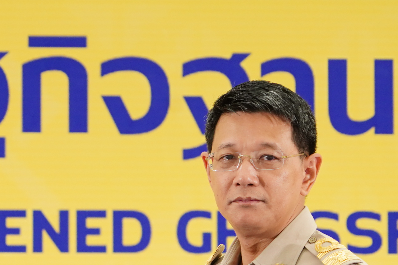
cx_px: 152
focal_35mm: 602
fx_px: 6654
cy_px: 379
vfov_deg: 2.3
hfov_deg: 3.4
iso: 1000
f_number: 6.3
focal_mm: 191
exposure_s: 1/80
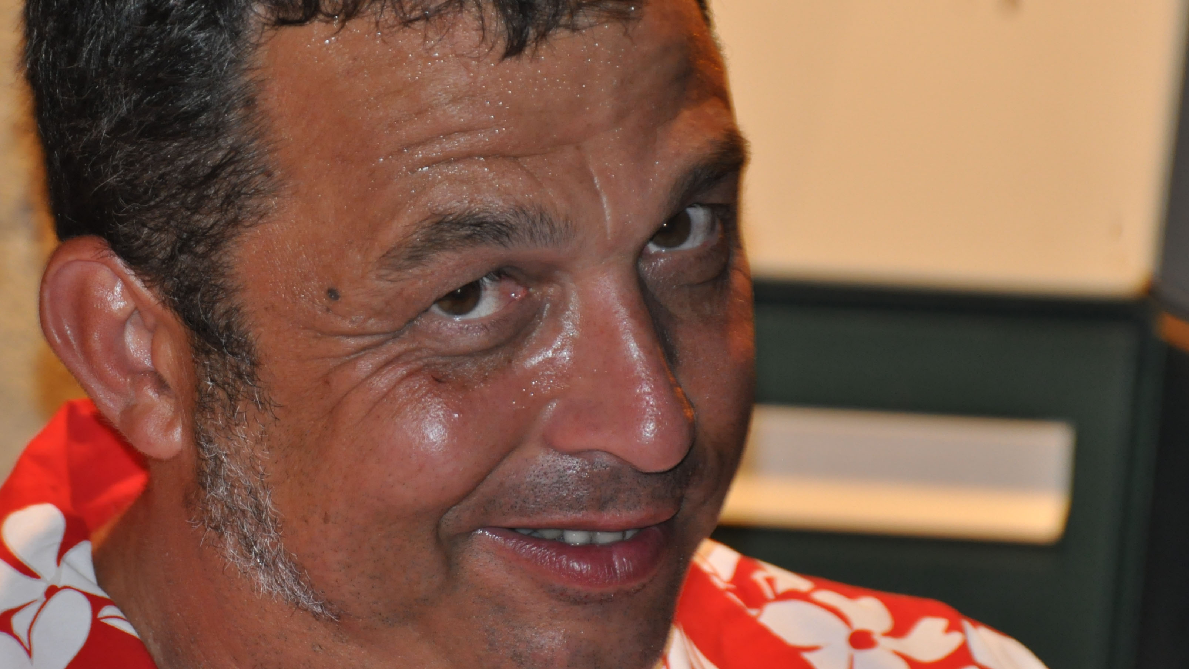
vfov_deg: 2.9
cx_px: 480
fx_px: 13210
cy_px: 148
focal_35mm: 419
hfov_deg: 5.2
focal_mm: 200
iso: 800
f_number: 5.6
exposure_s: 1/60
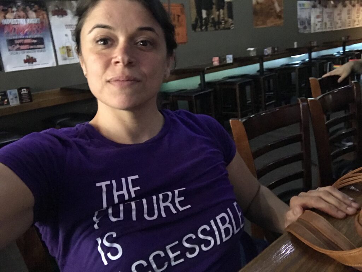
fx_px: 335
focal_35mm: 32
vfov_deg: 44.2
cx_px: 181
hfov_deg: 56.8
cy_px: 136
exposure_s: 1/16
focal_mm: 2.87
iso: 400
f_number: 2.2
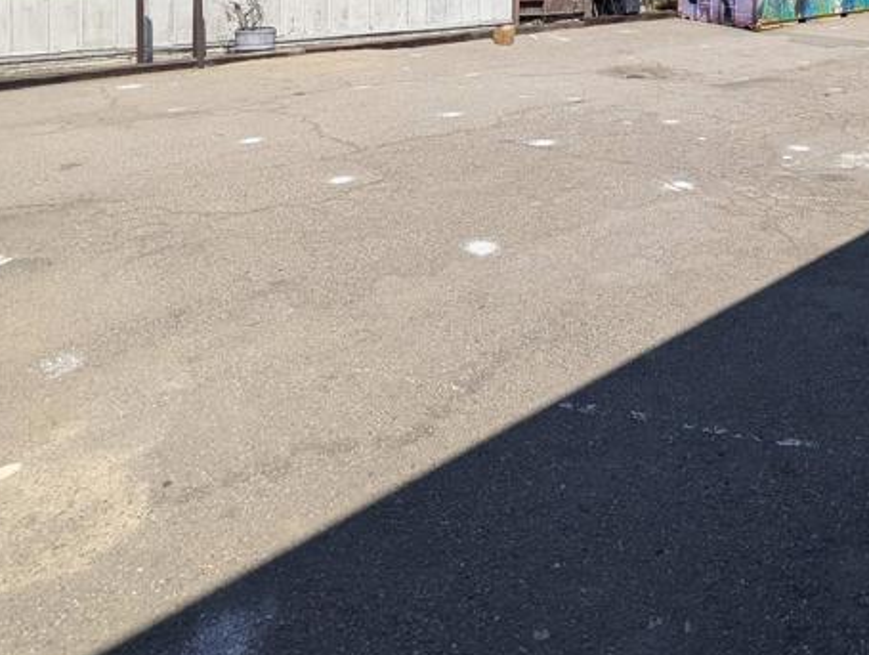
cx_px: 642
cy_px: -45
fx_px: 679
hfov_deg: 61.9
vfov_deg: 42.1
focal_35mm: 27
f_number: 1.7
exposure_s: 1/3077
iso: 54
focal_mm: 2.02
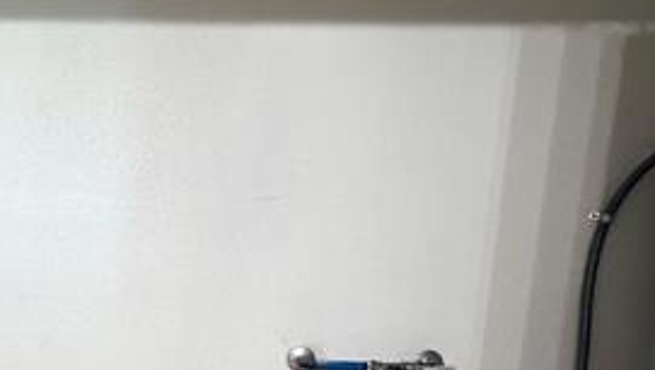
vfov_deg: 31.1
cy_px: 348
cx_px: 97
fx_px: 626
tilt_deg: -8.6
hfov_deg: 50.5
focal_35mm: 36
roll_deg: -1.5
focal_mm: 2.22
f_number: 2.2
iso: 800
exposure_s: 1/60
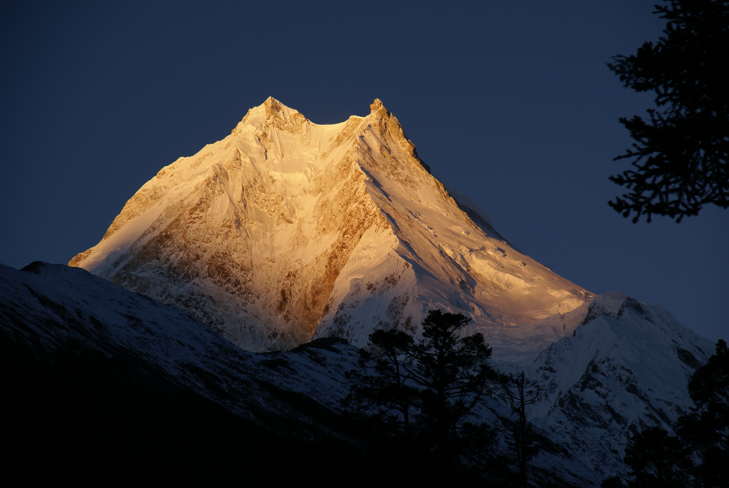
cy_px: 244
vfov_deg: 9.2
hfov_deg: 13.7
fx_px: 3041
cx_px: 364
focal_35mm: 150
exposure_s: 1/200
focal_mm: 100
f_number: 6.3
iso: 100
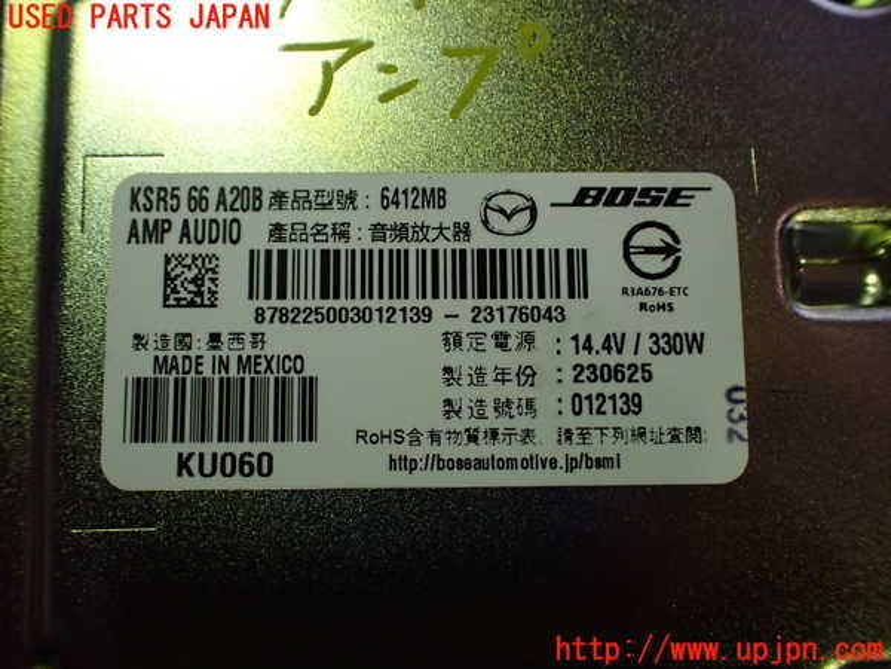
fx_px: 772
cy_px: 334
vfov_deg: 46.8
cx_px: 446
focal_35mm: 30
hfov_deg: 60.0
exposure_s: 1/125
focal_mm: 5.4
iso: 500
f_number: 2.3
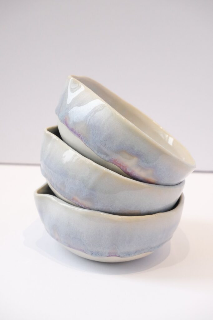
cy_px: 160
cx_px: 106
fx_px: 594
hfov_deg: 20.3
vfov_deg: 30.1
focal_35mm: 67
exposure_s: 1/85
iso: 6400
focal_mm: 44.5
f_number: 5.6
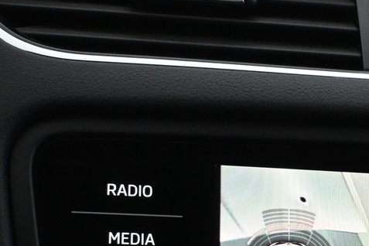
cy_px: 302
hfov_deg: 17.3
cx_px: 453
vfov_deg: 11.9
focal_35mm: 112
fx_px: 1148
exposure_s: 1/80
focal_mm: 22
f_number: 4
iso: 3200
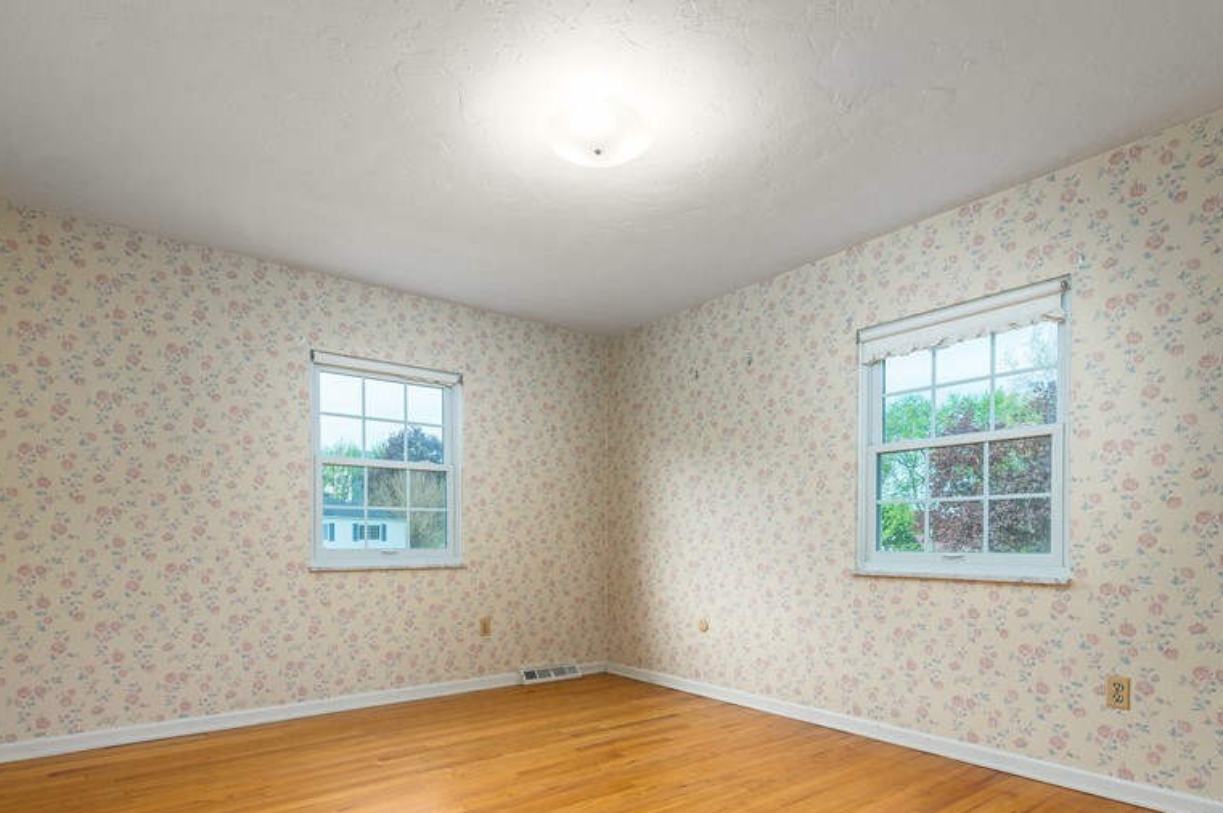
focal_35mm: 20
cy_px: 542
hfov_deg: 83.9
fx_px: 679
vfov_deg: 60.4
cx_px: 570
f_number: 8
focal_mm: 14
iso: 100
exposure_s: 1/60
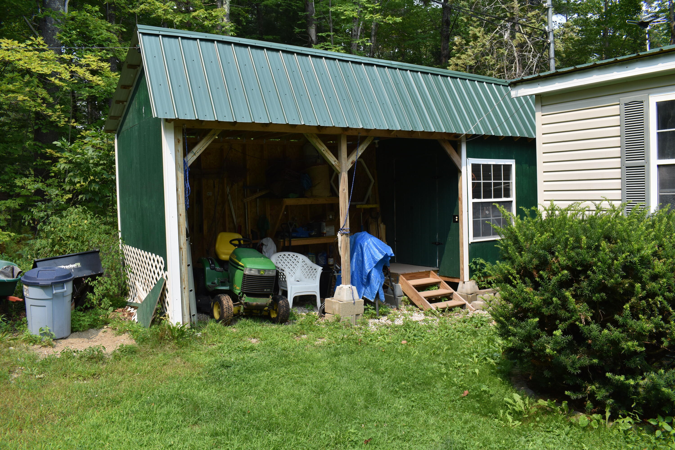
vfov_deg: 47.9
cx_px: 338
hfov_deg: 67.4
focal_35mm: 27
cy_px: 225
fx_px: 506
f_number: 8
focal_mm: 18
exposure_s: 1/250
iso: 180
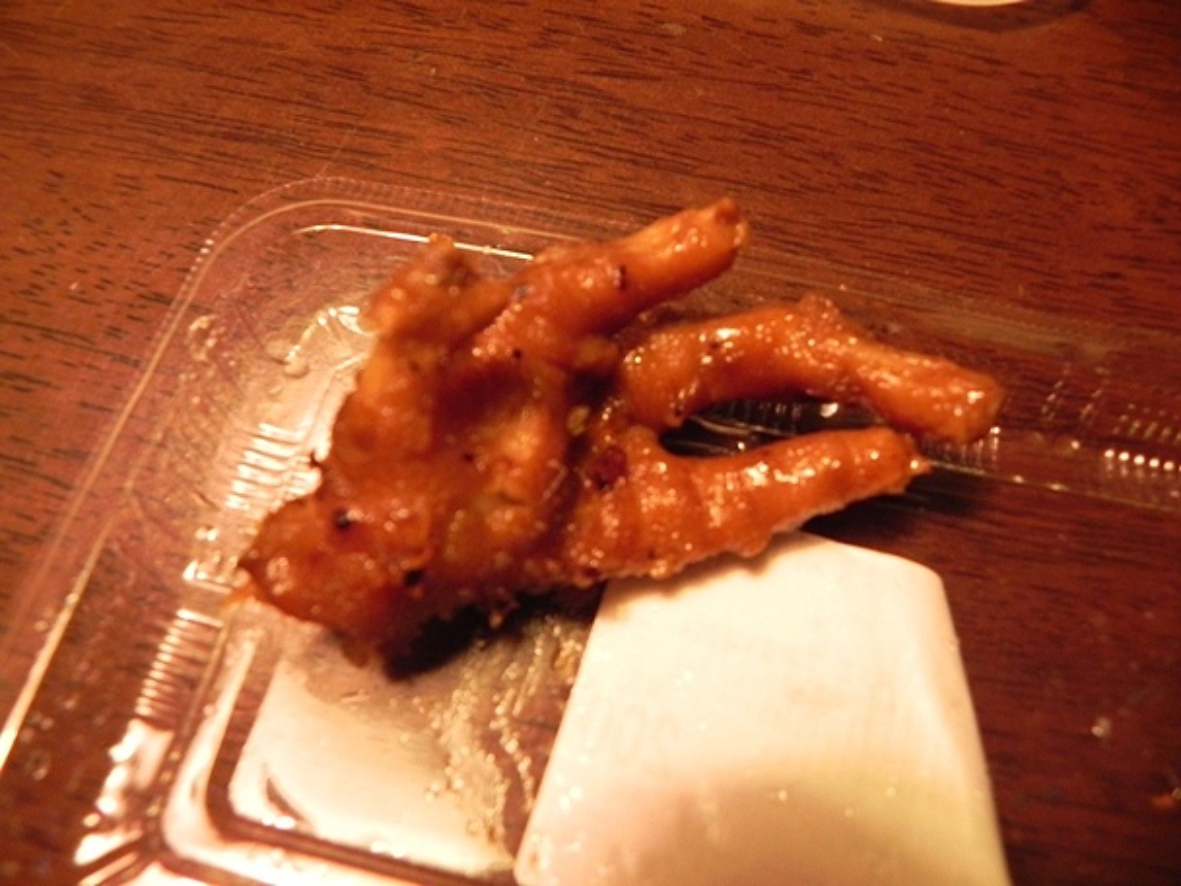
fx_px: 887
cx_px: 590
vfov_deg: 53.1
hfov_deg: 67.3
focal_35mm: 26
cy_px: 443
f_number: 3.2
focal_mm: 4.6
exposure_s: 1/8.8
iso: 200
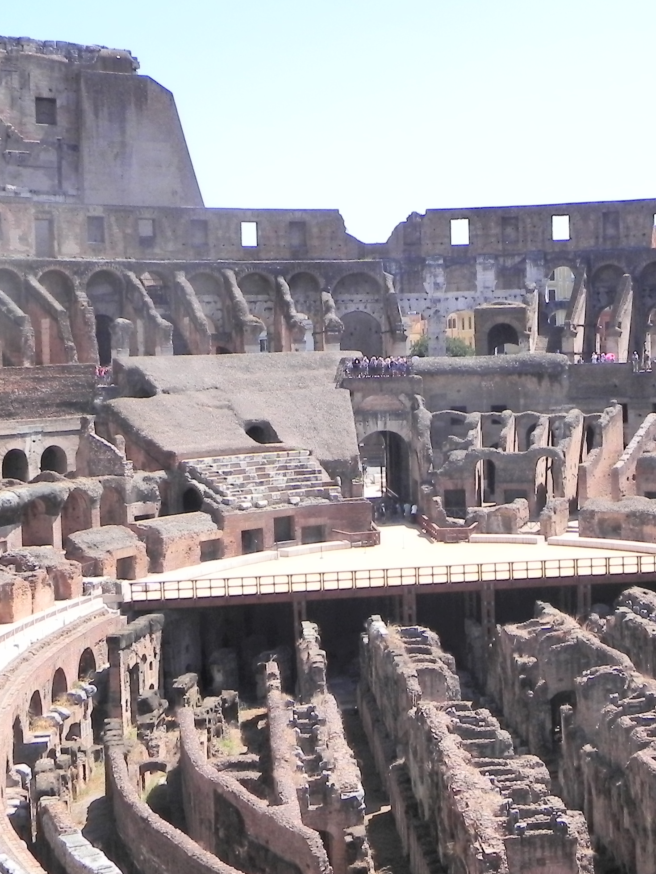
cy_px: 522
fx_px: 1365
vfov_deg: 35.4
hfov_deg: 26.5
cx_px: 539
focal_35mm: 54
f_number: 5
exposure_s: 1/617
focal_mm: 5.2
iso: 160
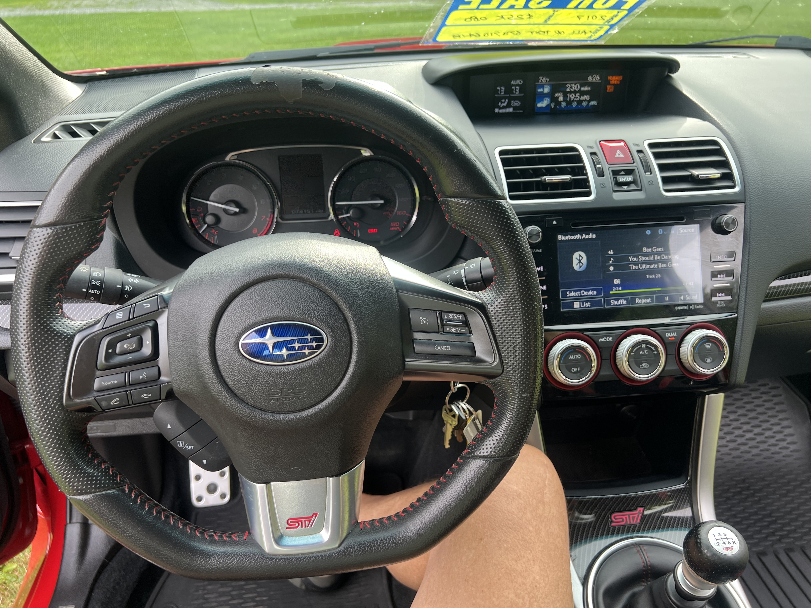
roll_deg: +4.1
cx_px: 406
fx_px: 609
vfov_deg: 53.1
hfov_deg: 67.3
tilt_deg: -27.5
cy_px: 304
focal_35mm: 26
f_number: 1.5
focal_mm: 5.7
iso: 40
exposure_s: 1/121
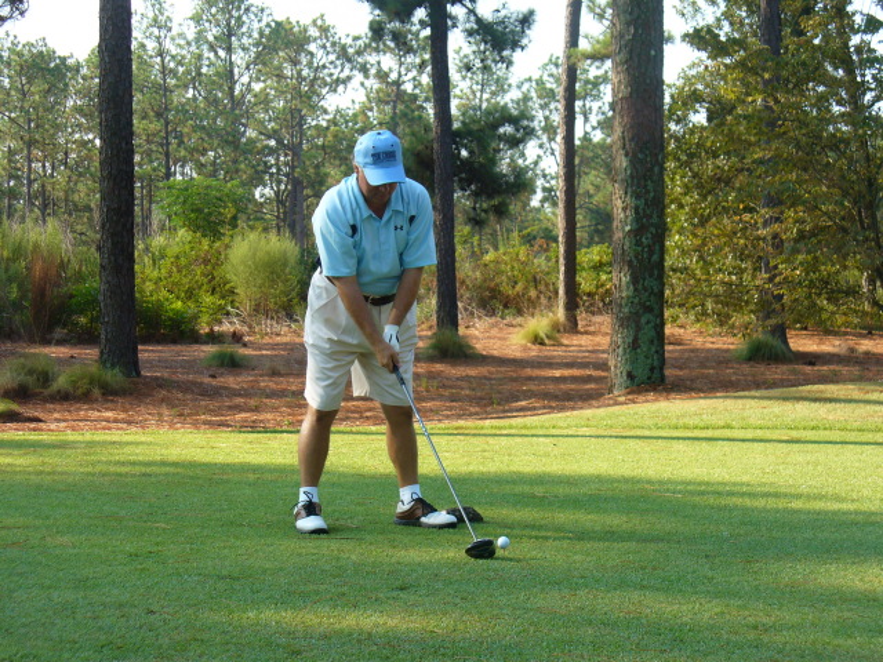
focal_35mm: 88
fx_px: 2245
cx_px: 442
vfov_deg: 16.8
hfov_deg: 22.3
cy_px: 331
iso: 80
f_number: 3.4
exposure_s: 1/200
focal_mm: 14.5
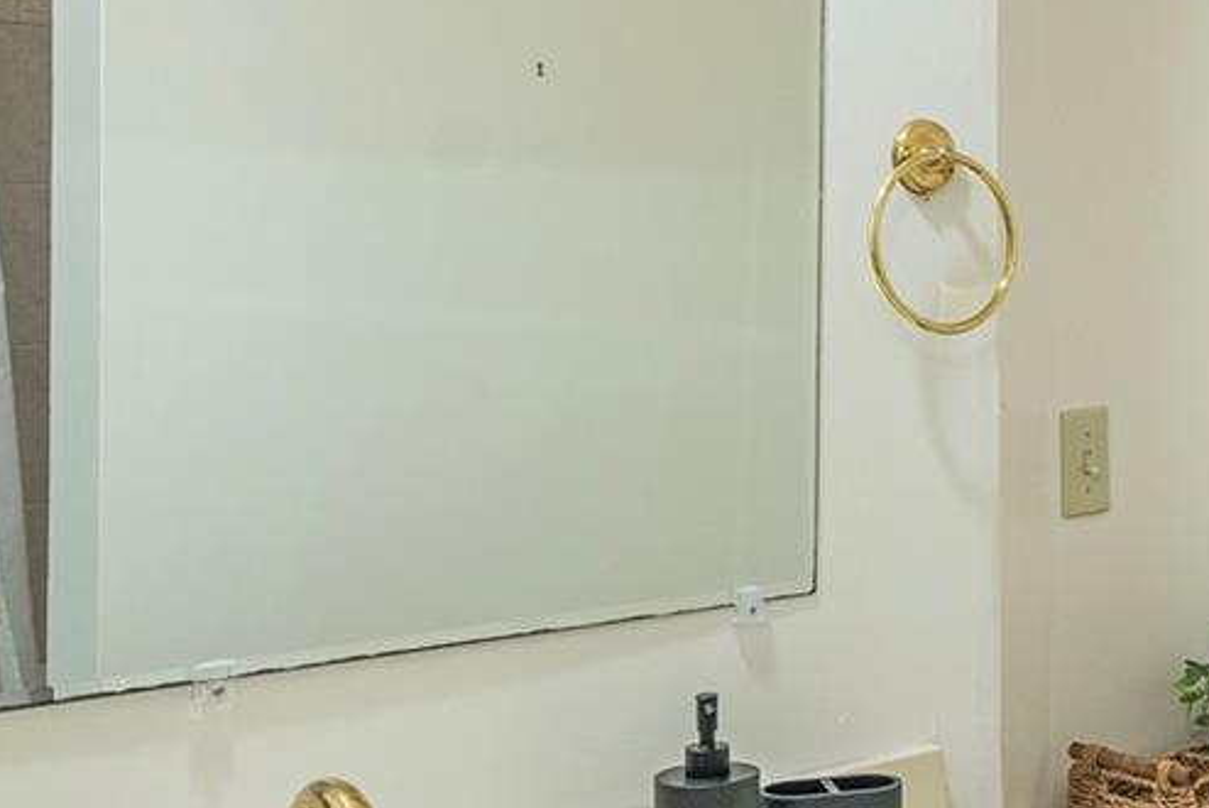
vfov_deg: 23.2
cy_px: 213
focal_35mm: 58
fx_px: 1949
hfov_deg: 30.4
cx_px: 1363
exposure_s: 4
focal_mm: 14
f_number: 7.1
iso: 320
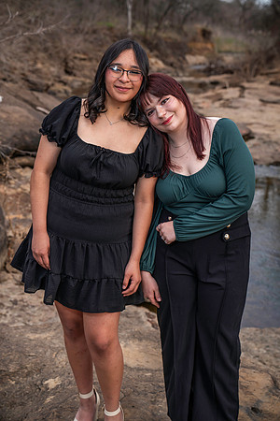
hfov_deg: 25.5
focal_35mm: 53
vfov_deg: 37.5
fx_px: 618
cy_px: 210
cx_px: 140
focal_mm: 53
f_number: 4
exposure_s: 1/200
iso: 100
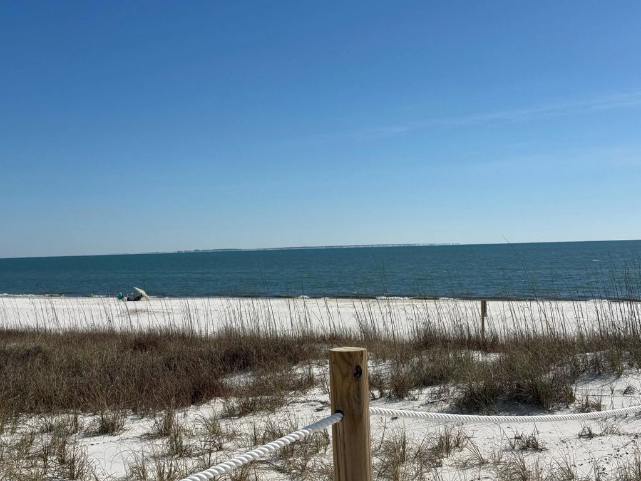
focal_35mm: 48
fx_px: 889
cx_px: 320
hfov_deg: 39.7
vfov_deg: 30.3
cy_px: 240
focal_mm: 6.76
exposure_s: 1/11364
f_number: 1.78
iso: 64
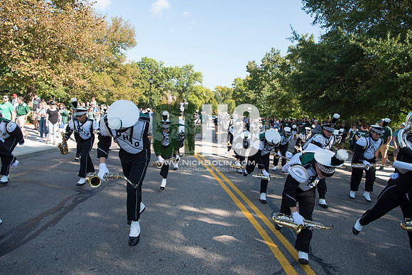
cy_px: 138
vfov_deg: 53.2
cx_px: 206
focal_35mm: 24
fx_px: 275
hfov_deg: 73.7
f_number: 5.6
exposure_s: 1/500
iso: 200
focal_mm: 24
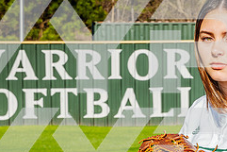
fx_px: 1142
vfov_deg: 7.6
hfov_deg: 11.3
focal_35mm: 181
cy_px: 153
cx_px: 155
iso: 100
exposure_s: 1/125
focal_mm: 67
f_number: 11
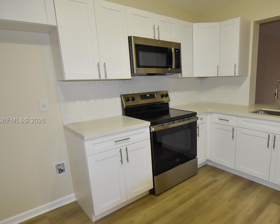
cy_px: 121
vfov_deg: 63.0
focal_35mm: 22
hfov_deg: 73.5
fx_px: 182
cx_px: 179
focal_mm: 10
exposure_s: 1/200
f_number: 5.6
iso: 1100
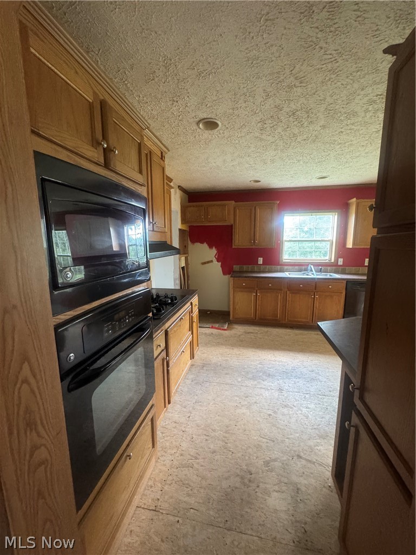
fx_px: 224
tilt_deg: -7.7
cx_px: 208
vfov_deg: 102.1
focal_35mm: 14
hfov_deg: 85.7
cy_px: 278
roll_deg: +0.6
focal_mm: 2.22
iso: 640
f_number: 2.2
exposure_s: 1/60
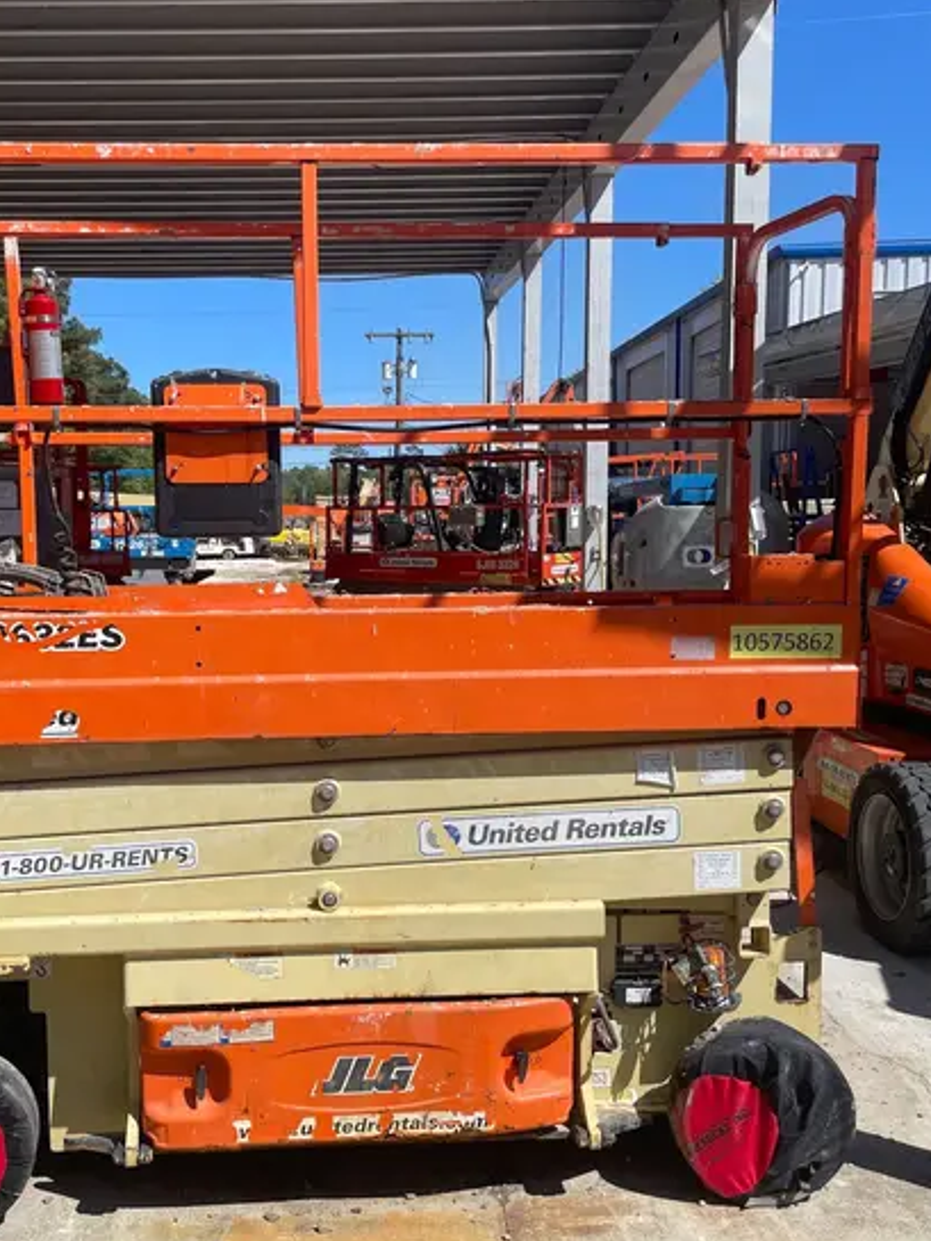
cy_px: 666
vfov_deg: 52.6
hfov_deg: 40.4
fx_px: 1255
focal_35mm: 35
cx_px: 348
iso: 32
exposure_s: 1/4132
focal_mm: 4.2
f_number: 1.6
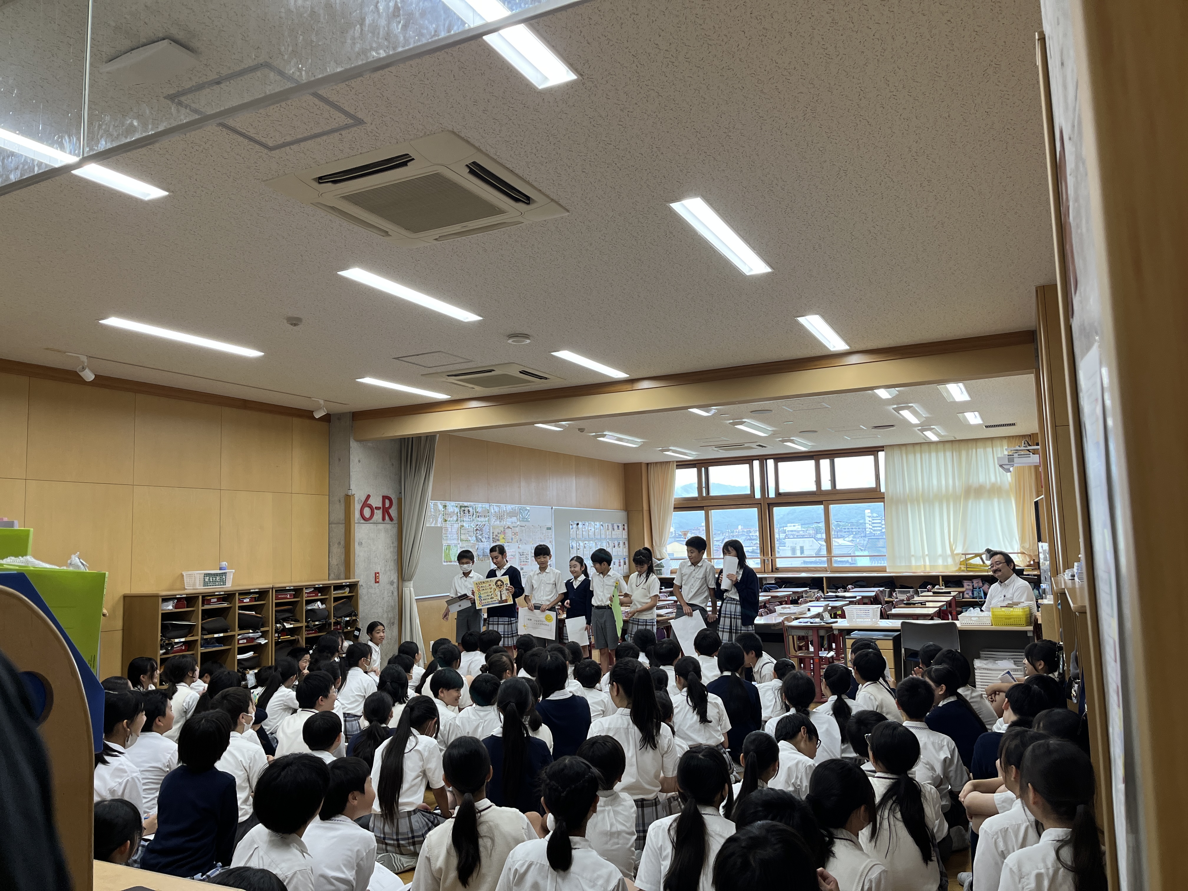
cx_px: 594
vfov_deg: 53.1
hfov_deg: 67.3
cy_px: 446
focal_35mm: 26
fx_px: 892
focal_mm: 5.1
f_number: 1.6
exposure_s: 1/120
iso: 100
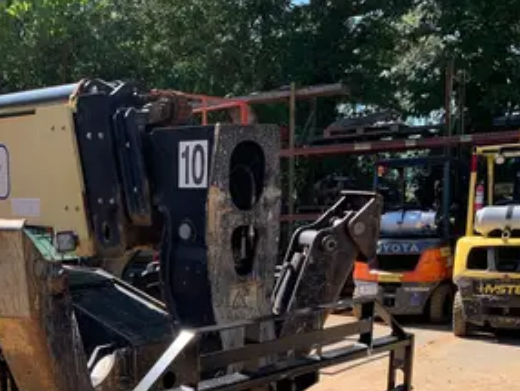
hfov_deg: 36.9
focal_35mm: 50
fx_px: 752
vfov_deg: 28.2
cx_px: 111
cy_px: 341
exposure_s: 1/1043
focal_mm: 4.25
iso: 25
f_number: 1.8
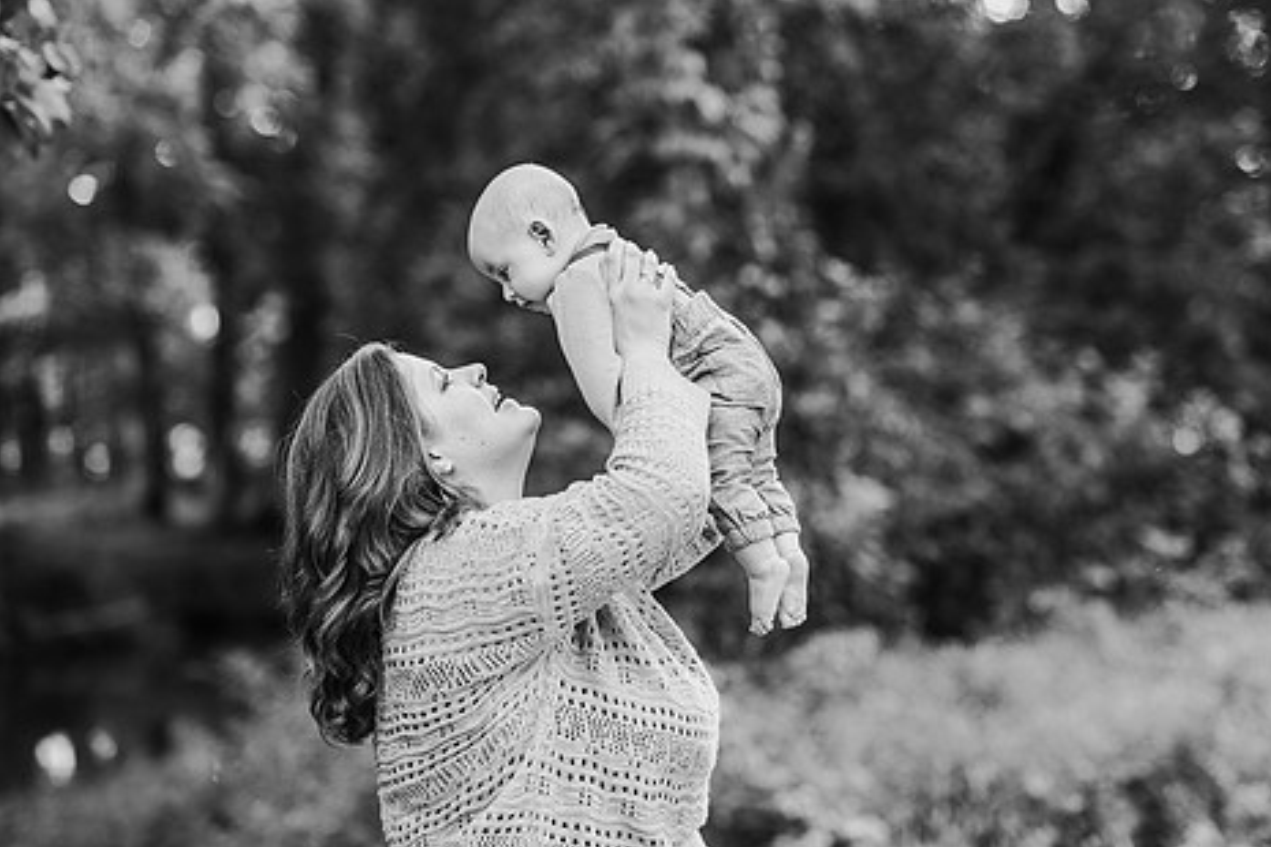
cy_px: 329
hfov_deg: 19.2
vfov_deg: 12.9
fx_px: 3742
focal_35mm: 106
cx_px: 790
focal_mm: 85
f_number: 2.2
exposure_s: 1/200
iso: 200
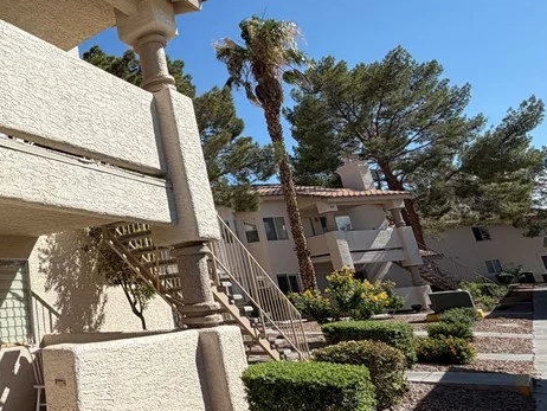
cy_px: 173
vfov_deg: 45.3
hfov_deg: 47.8
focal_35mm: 31
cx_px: -5
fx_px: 490
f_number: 2.2
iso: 20
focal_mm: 2.22
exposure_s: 1/901
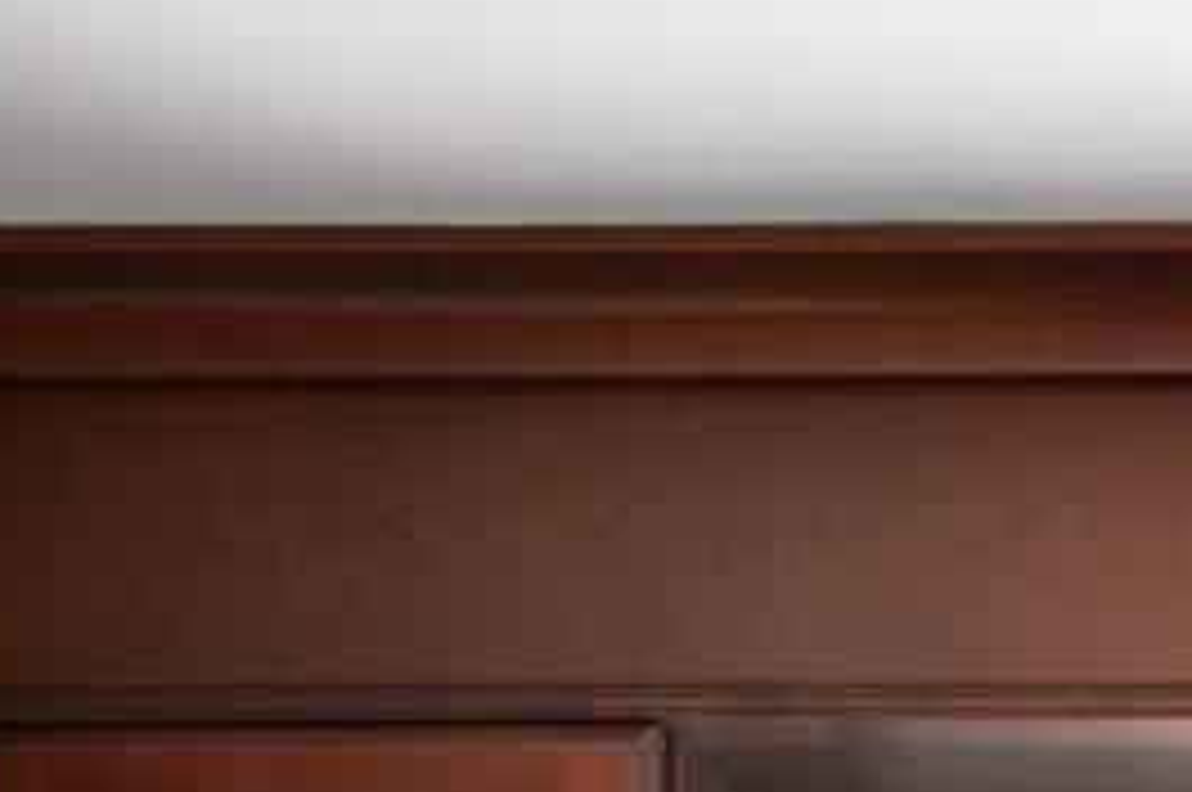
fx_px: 3964
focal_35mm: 120
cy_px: 2812
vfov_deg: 8.3
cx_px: 2321
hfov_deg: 14.5
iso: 800
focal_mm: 15.5
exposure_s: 1/6
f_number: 8
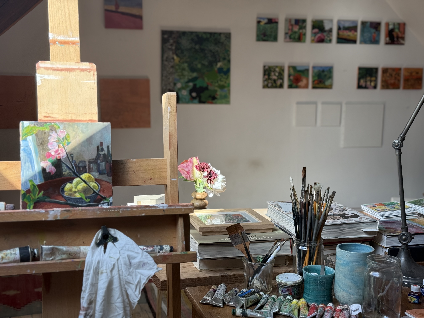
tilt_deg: -8.8
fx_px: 588
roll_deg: -0.9
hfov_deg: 39.7
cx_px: 212
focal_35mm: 48
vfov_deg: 30.3
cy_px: 159
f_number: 1.78
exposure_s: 1/375
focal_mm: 6.76
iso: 80
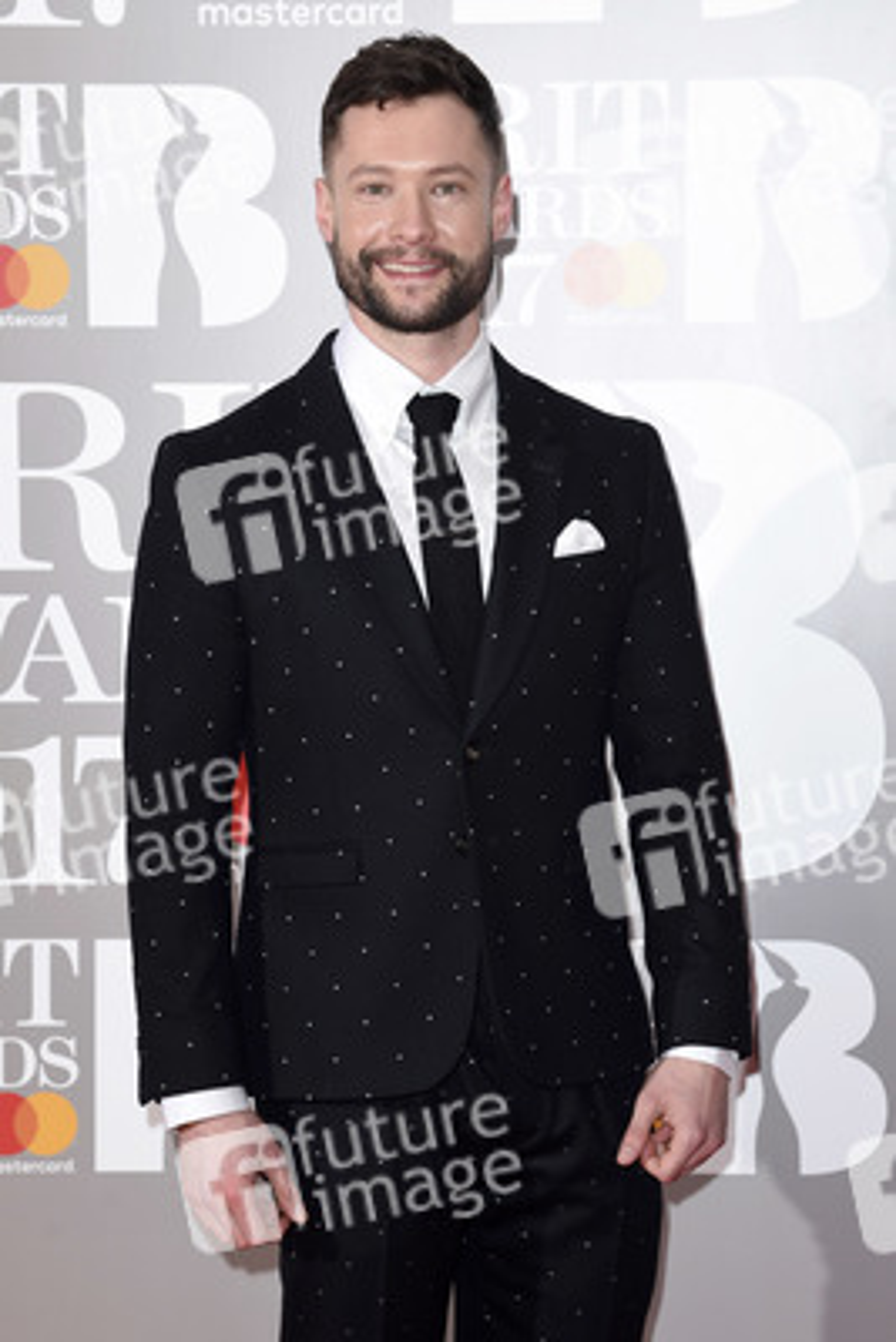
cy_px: 671
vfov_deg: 21.5
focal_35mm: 95
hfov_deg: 14.4
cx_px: 448
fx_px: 3543
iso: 400
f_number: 5.6
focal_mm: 95
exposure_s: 1/250
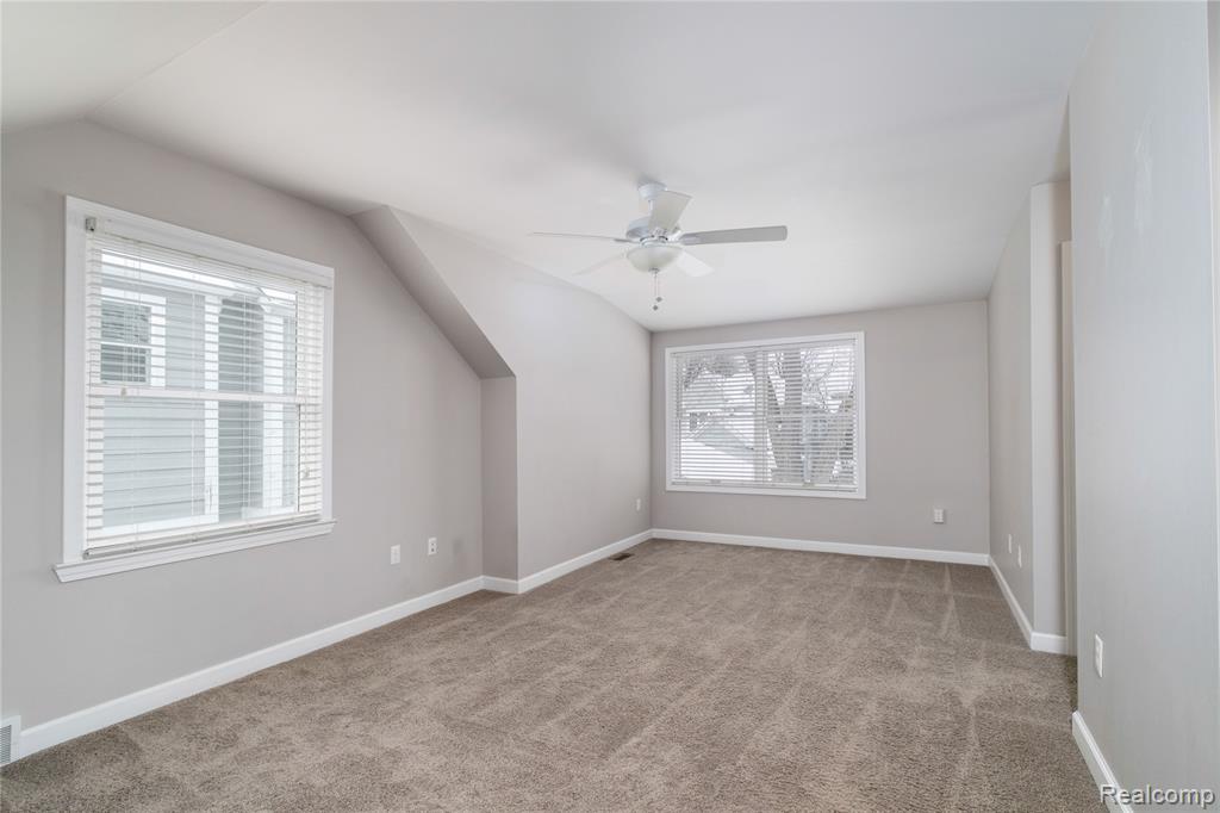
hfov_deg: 93.3
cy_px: 406
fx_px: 576
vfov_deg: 70.4
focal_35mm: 17
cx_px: 610
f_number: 7.1
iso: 640
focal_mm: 11
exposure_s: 1/250
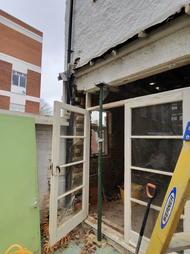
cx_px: 95
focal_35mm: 13
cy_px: 127
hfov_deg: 89.9
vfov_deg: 106.2
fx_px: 95
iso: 54
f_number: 2.2
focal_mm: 2.24
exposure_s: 1/333
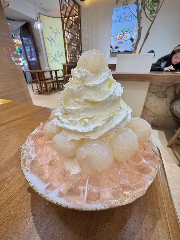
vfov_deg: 102.1
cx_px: 90
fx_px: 97
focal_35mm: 14
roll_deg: +0.7
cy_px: 120
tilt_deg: -28.6
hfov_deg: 85.7
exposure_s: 1/100
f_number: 2.2
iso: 100
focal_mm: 2.22
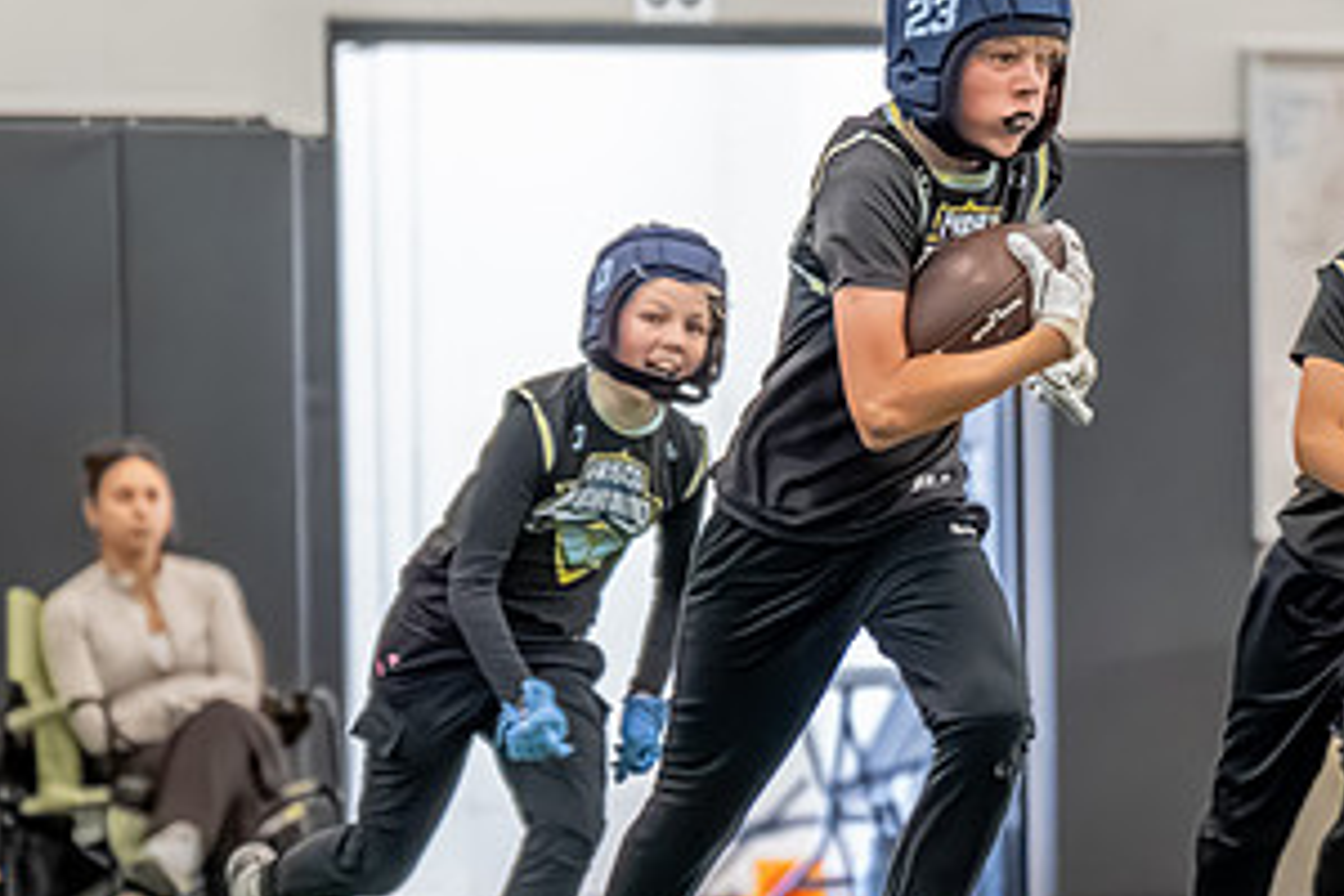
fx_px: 16911
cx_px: 942
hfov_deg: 4.6
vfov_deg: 3.0
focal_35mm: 453
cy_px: 474
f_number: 2.8
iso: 6400
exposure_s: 1/1000
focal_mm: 129
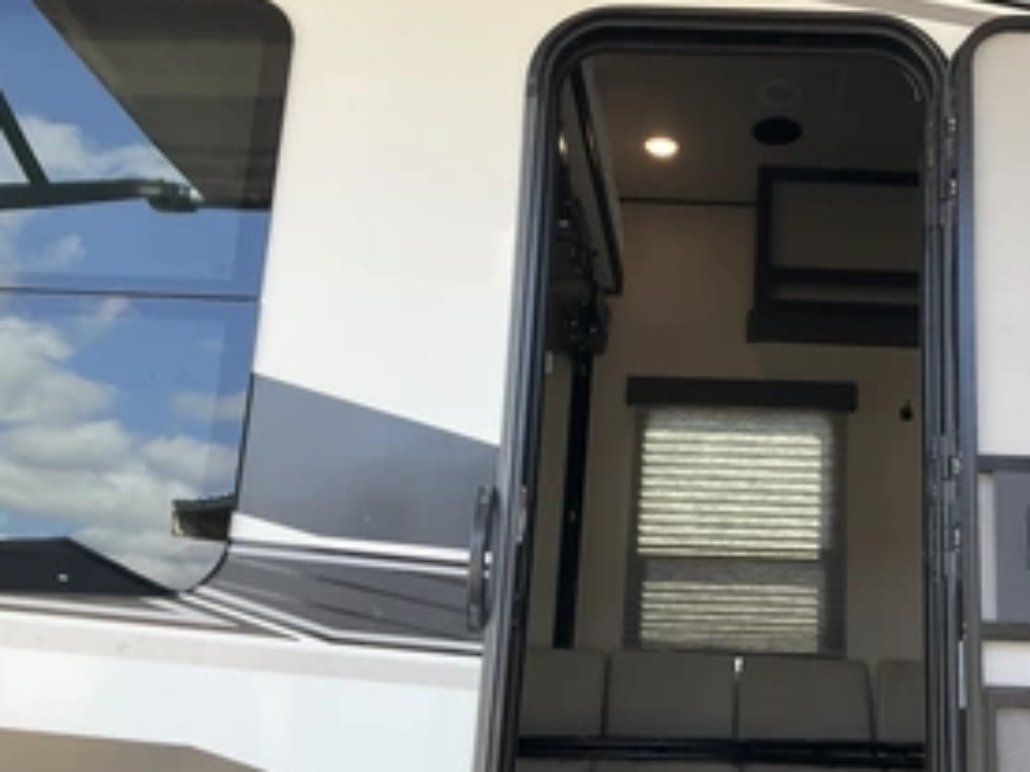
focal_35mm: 42
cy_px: 433
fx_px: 1250
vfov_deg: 34.3
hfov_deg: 43.8
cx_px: 728
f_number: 1.8
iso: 20
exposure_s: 1/173
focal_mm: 3
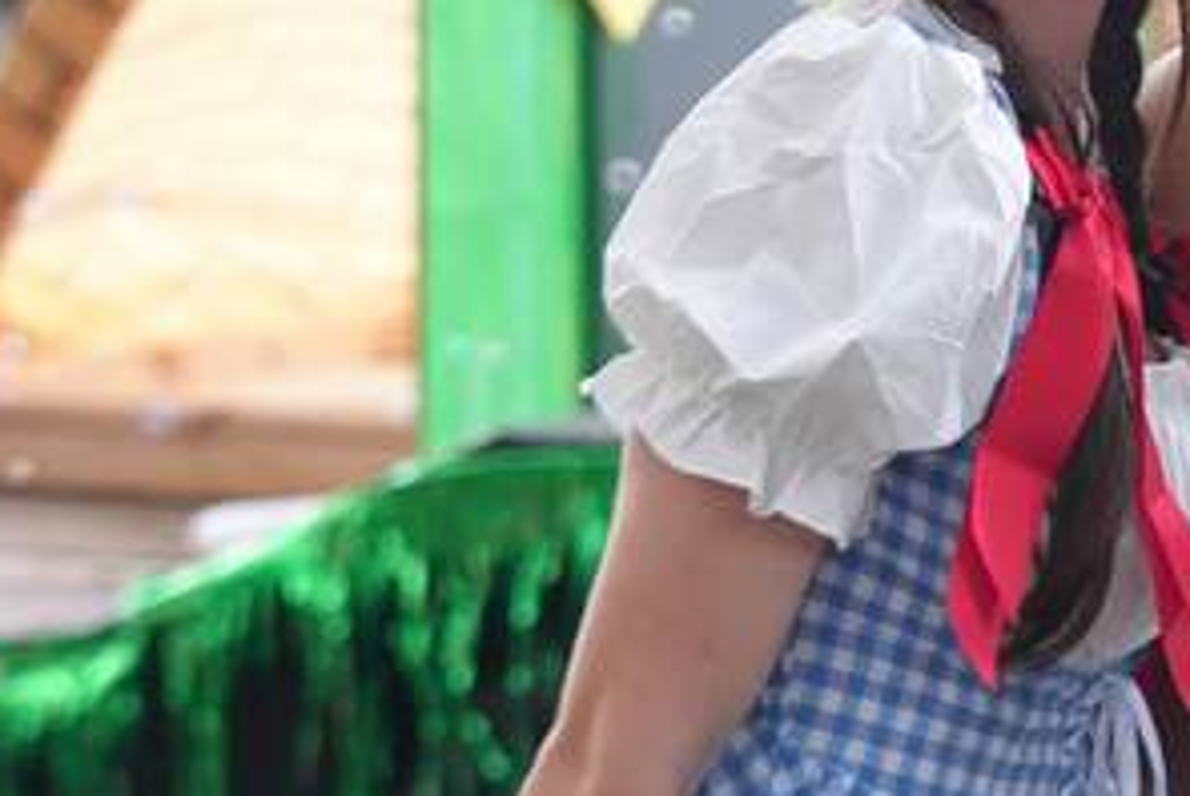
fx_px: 8007
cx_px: 1894
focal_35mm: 242
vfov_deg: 5.7
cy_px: 340
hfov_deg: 8.3
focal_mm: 70
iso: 2500
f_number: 4
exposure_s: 1/160
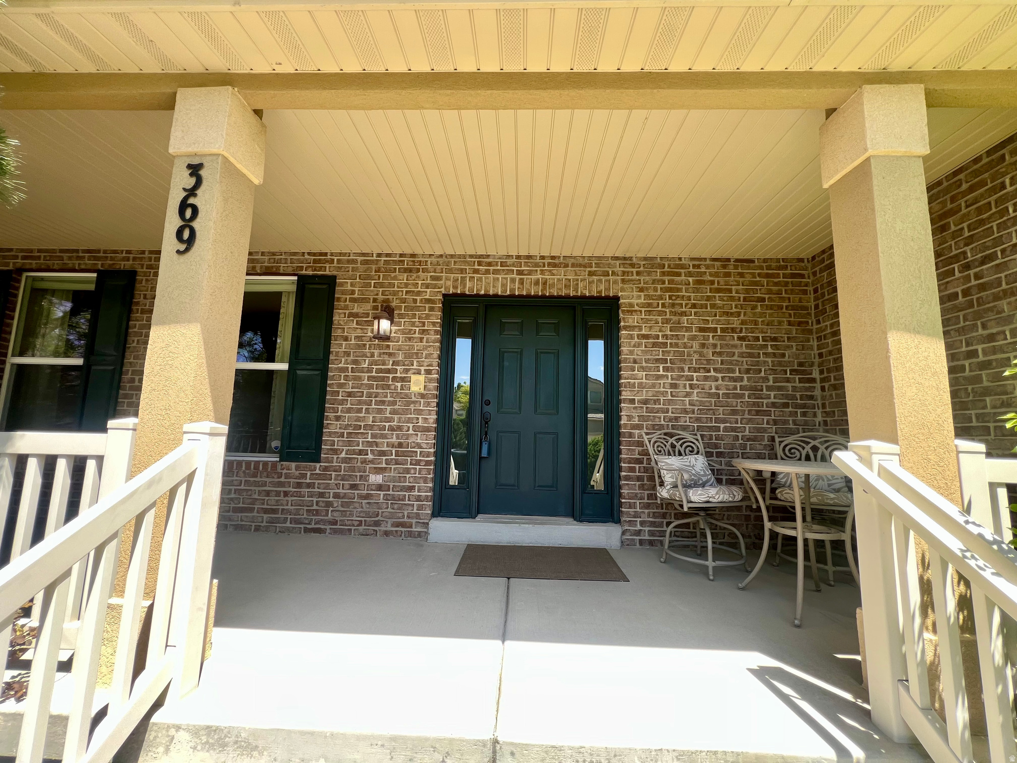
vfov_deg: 89.9
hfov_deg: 106.2
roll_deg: -1.8
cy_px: 382
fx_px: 382
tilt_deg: +8.6
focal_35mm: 13
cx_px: 508
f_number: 1.8
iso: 32
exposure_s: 1/151
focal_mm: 1.57
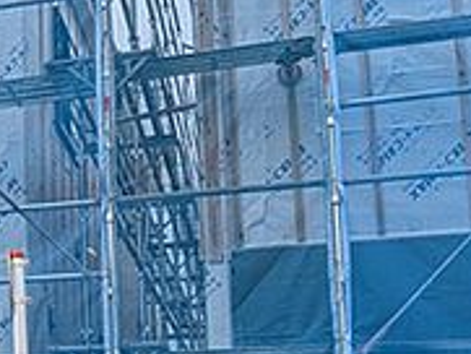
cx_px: -245
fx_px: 1116
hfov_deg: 20.3
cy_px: 327
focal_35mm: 82
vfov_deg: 17.7
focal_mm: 4.53
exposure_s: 1/592
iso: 28
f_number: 1.7
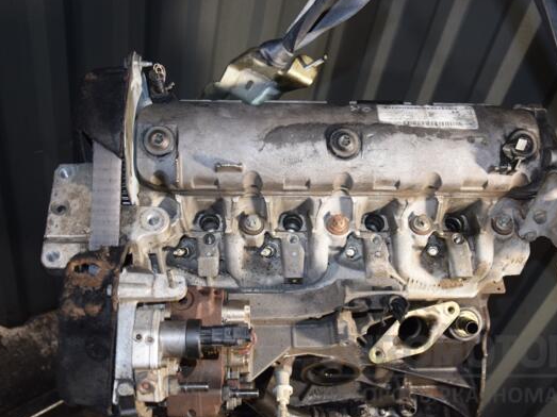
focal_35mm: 43
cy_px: 210
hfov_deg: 43.8
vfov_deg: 33.6
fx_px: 692
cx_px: 302
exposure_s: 1/100
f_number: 5
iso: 800
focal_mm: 26
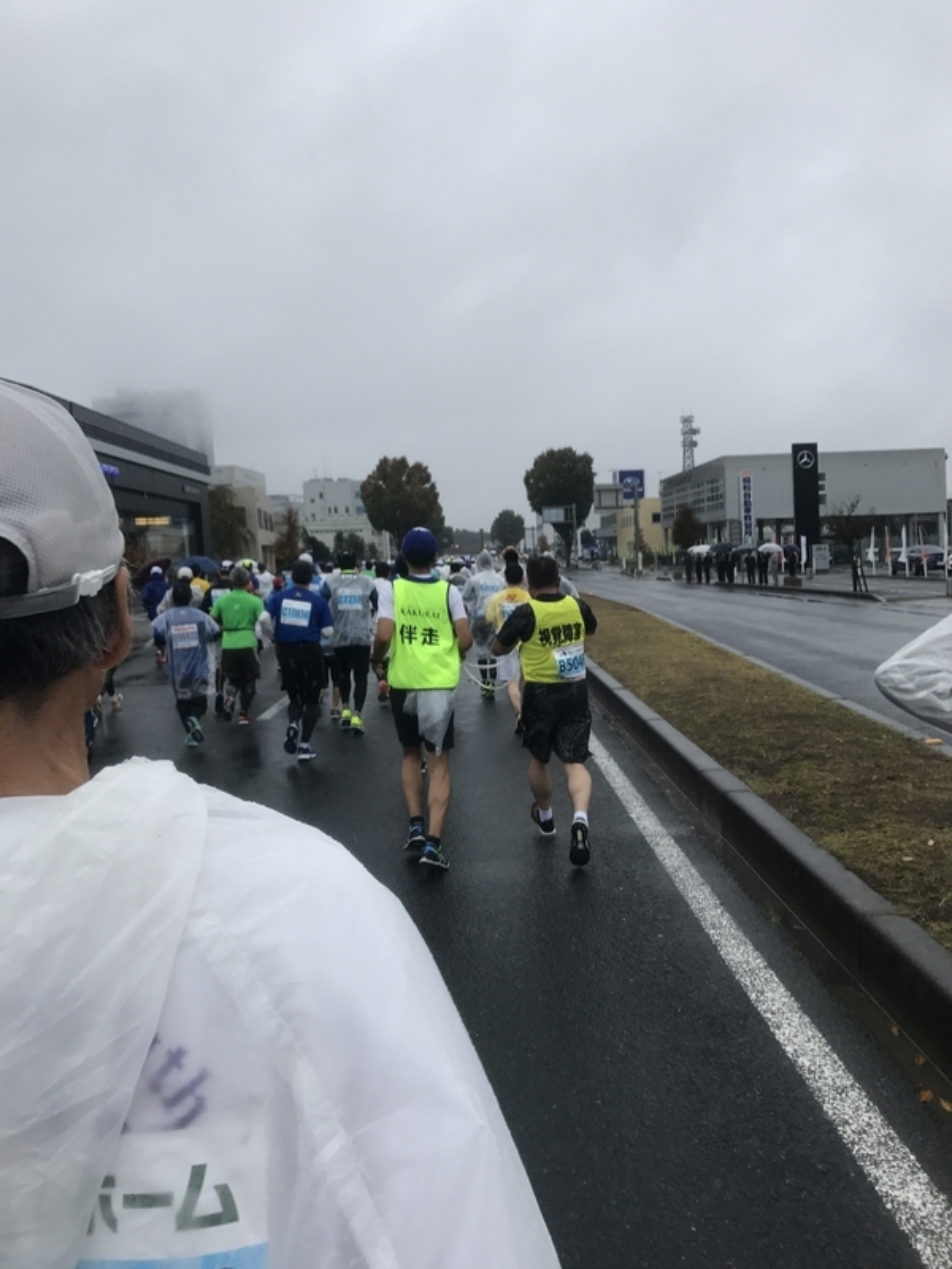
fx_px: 1027
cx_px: 476
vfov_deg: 63.4
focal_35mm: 28
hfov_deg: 49.7
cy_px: 634
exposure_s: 1/606
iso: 20
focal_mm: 3.99
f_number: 1.8
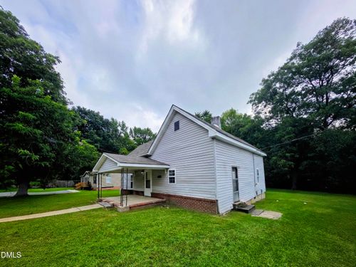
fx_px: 134
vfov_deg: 89.9
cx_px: 178
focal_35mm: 13
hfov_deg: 106.2
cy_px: 134
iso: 40
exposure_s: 1/1941
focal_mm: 2.2
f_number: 1.9
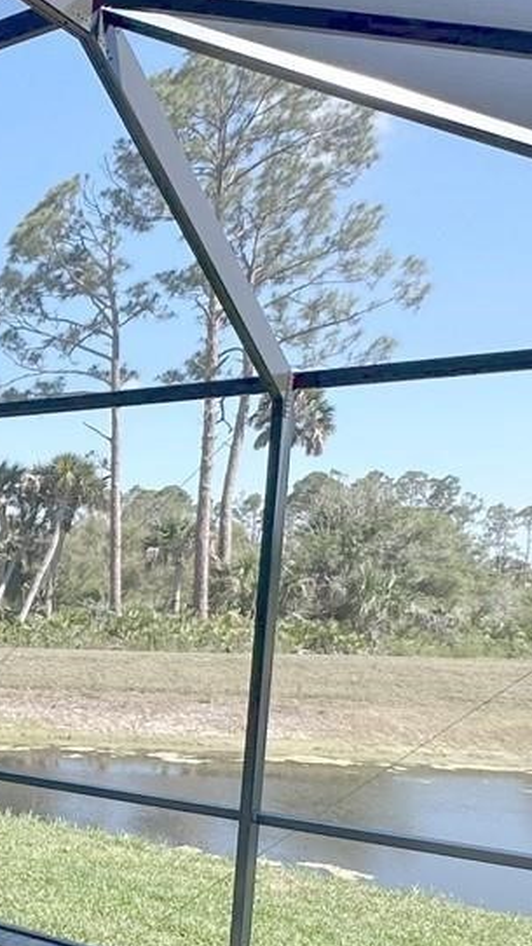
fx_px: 1128
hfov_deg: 21.4
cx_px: -305
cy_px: 688
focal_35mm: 45
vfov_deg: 44.2
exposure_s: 1/861
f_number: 2.2
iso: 50
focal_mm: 2.22
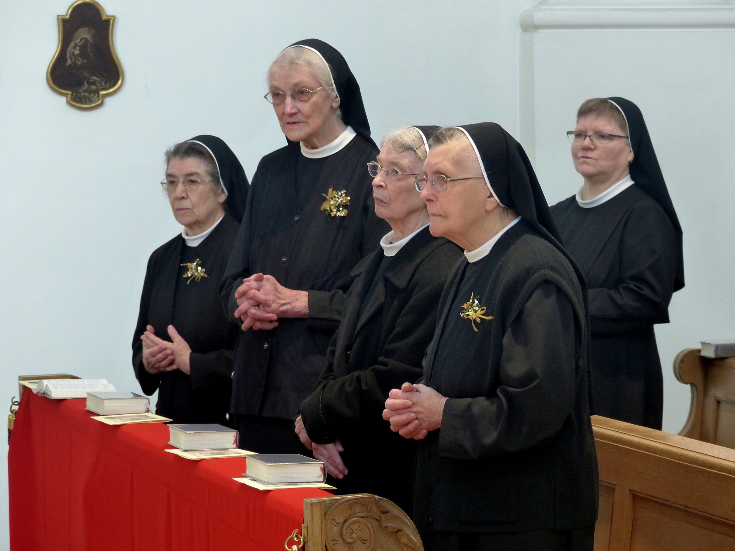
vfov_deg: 10.1
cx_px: 368
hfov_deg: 13.4
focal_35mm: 147
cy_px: 276
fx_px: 3121
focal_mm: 26.5
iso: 400
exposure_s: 1/40
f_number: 2.8
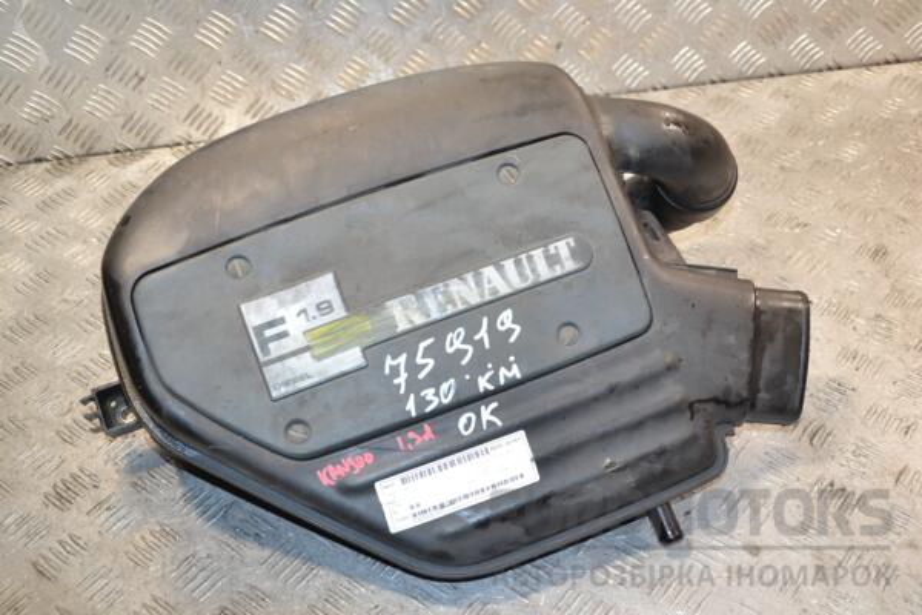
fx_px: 1076
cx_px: 461
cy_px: 308
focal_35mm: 42
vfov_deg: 31.9
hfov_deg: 46.4
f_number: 5
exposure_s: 1/160
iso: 800
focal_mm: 28
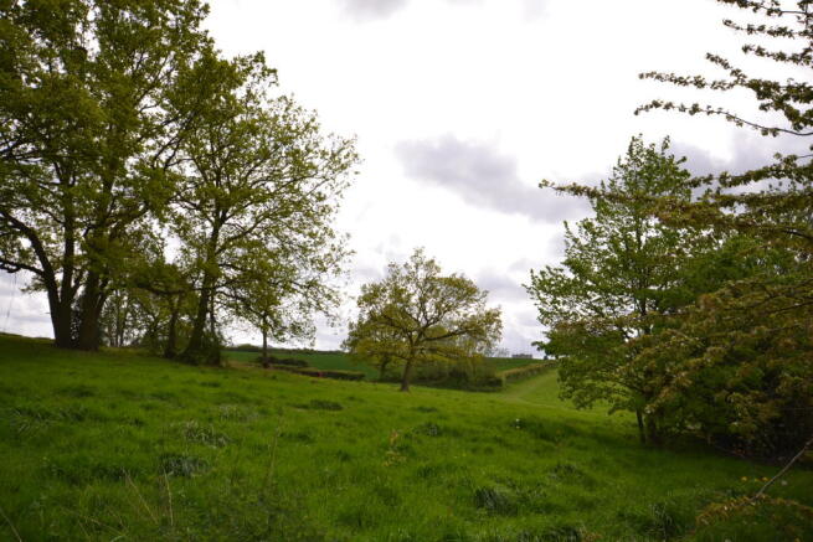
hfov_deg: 61.9
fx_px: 678
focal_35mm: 30
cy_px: 271
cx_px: 406
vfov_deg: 43.6
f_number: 9
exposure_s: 1/200
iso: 100
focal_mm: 20
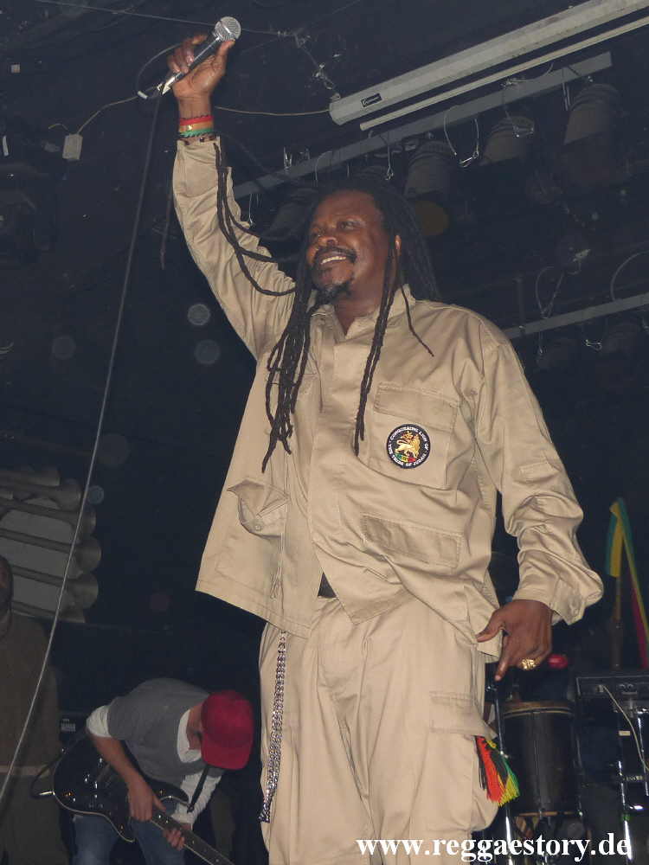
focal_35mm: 39
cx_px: 324
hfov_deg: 36.8
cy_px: 432
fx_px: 975
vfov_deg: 47.9
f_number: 2.8
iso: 100
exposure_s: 1/160
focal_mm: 7
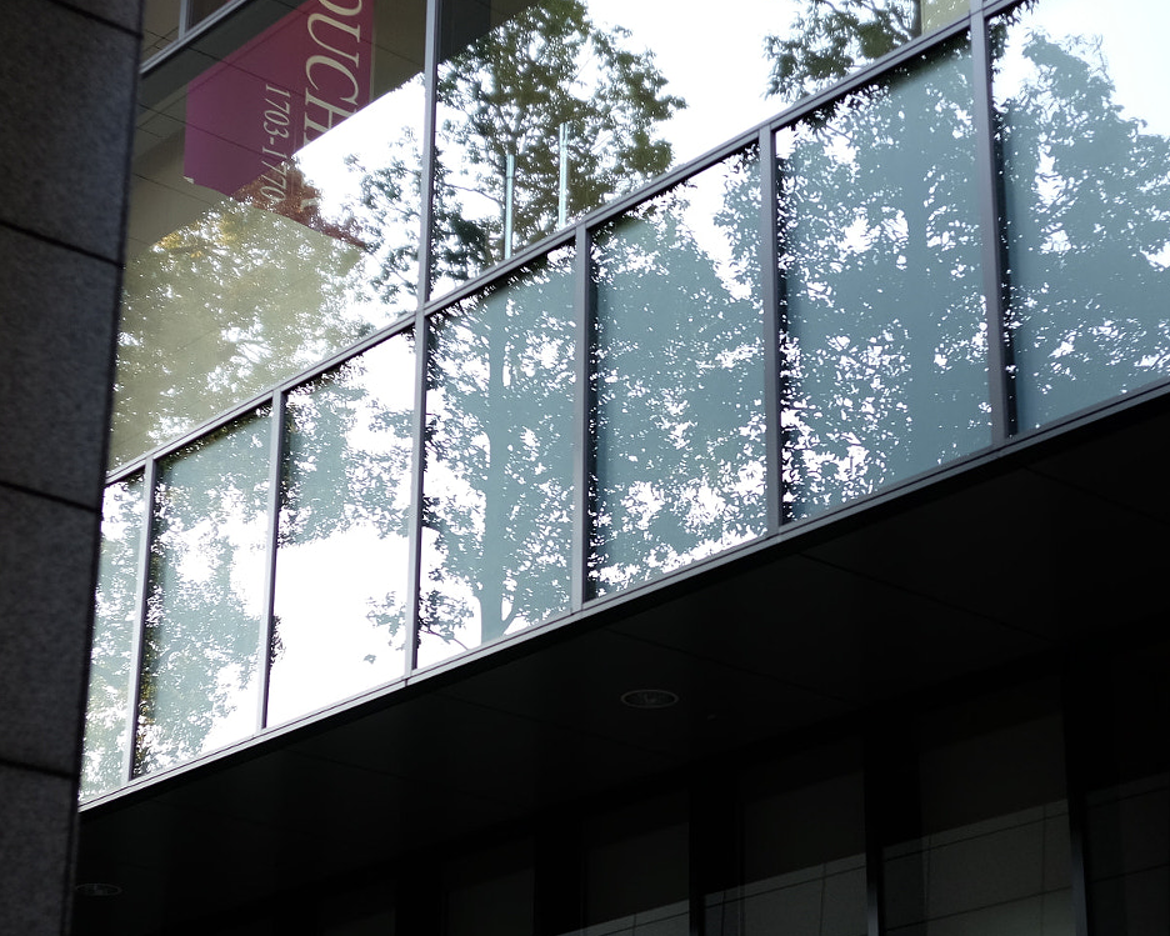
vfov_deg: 19.9
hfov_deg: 24.7
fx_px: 2667
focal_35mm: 77
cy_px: 499
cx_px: 648
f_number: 2.2
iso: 200
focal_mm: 32
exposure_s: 1/110
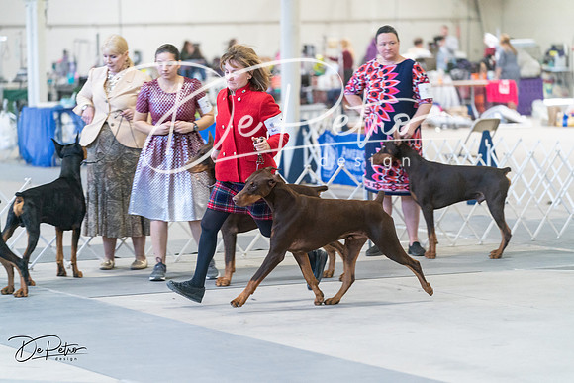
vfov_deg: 9.1
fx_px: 2408
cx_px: 287
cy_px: 192
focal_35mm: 151
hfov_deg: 13.6
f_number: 2.8
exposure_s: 1/320
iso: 3200
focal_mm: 151
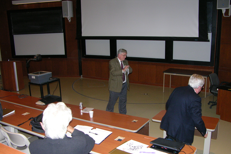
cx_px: 114
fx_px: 237
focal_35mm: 37
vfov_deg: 35.9
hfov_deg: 51.9
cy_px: 88
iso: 200
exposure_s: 1/60.1
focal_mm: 8.9
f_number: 2.8
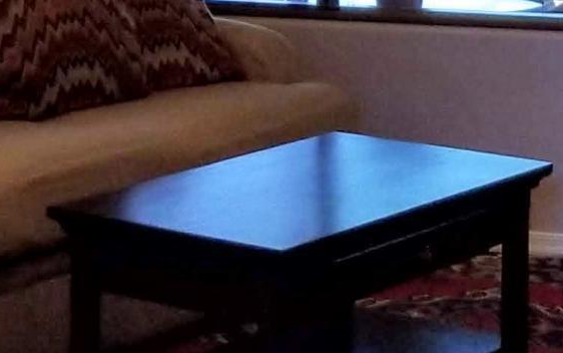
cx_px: 192
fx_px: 2257
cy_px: -252
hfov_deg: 14.2
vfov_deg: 8.6
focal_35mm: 147
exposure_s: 1/60
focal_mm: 4.25
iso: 160
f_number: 1.7
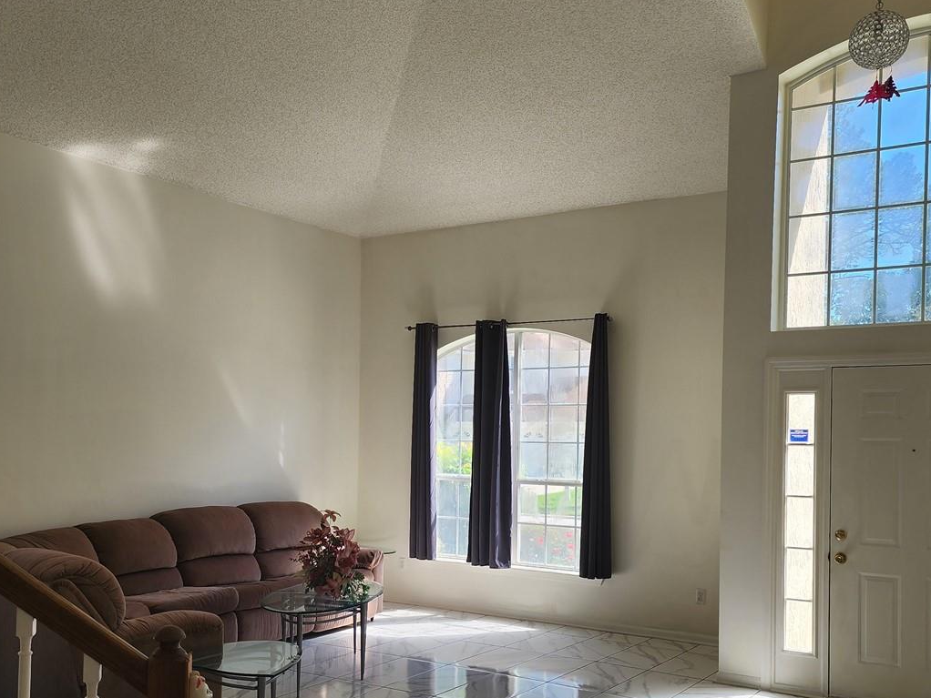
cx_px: 412
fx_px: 968
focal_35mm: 36
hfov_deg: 51.2
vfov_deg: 39.4
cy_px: 435
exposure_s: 1/180
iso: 16
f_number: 1.8
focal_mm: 6.4
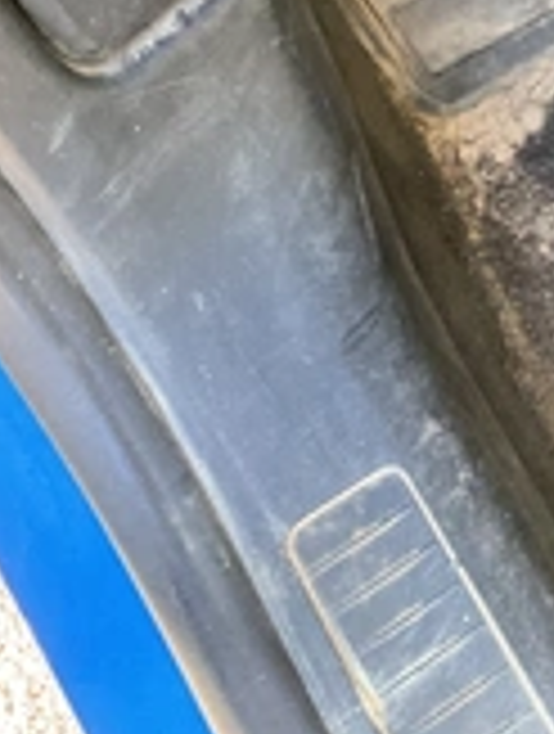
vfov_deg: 26.7
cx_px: 892
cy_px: 122
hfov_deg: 18.0
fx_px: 1509
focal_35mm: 71
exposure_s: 1/60
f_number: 1.8
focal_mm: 3
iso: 125
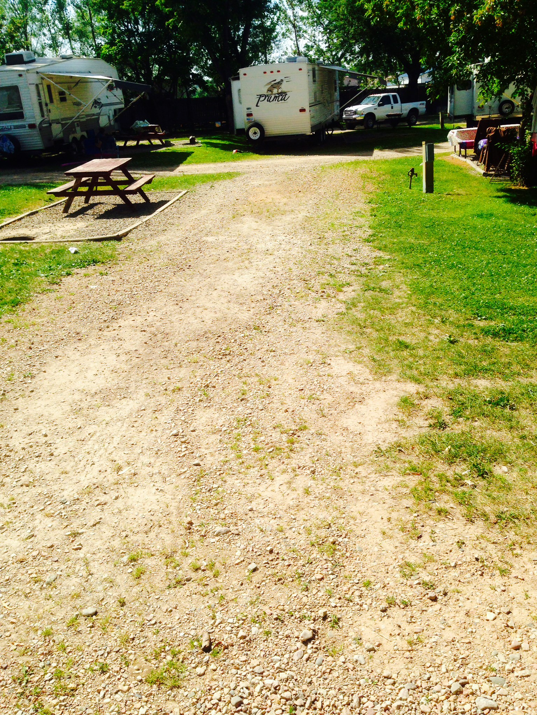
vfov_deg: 55.4
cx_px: 268
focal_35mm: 33
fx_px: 683
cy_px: 358
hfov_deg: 42.9
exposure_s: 1/1355
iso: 50
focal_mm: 4.12
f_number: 2.4
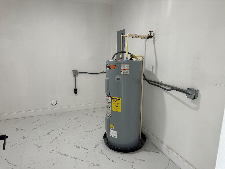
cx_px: 112
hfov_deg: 71.6
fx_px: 156
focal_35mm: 24
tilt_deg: -11.3
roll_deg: -0.7
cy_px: 84
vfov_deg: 56.8
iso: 200
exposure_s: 1/120
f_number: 1.78
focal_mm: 6.86
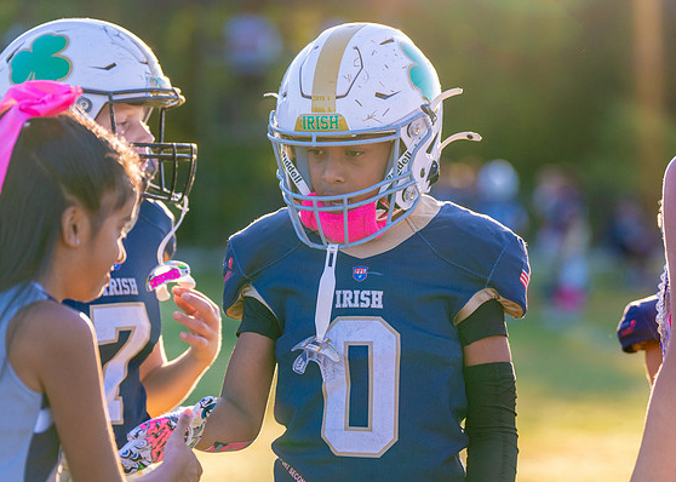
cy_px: 217
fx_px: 2878
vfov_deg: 9.6
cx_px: 356
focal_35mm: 150
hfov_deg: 13.4
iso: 640
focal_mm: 125
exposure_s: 1/2500
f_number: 2.8
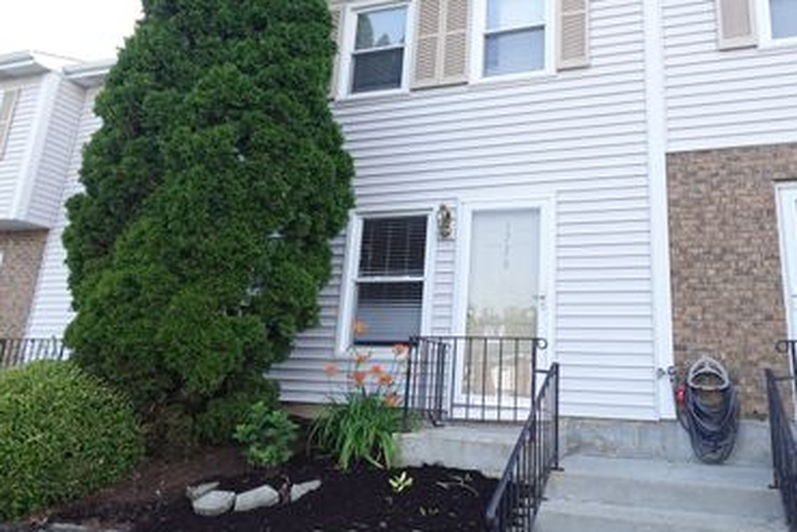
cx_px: 483
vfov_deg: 47.7
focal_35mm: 27
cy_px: 219
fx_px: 598
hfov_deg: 66.6
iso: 125
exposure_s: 1/400
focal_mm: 7.6
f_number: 2
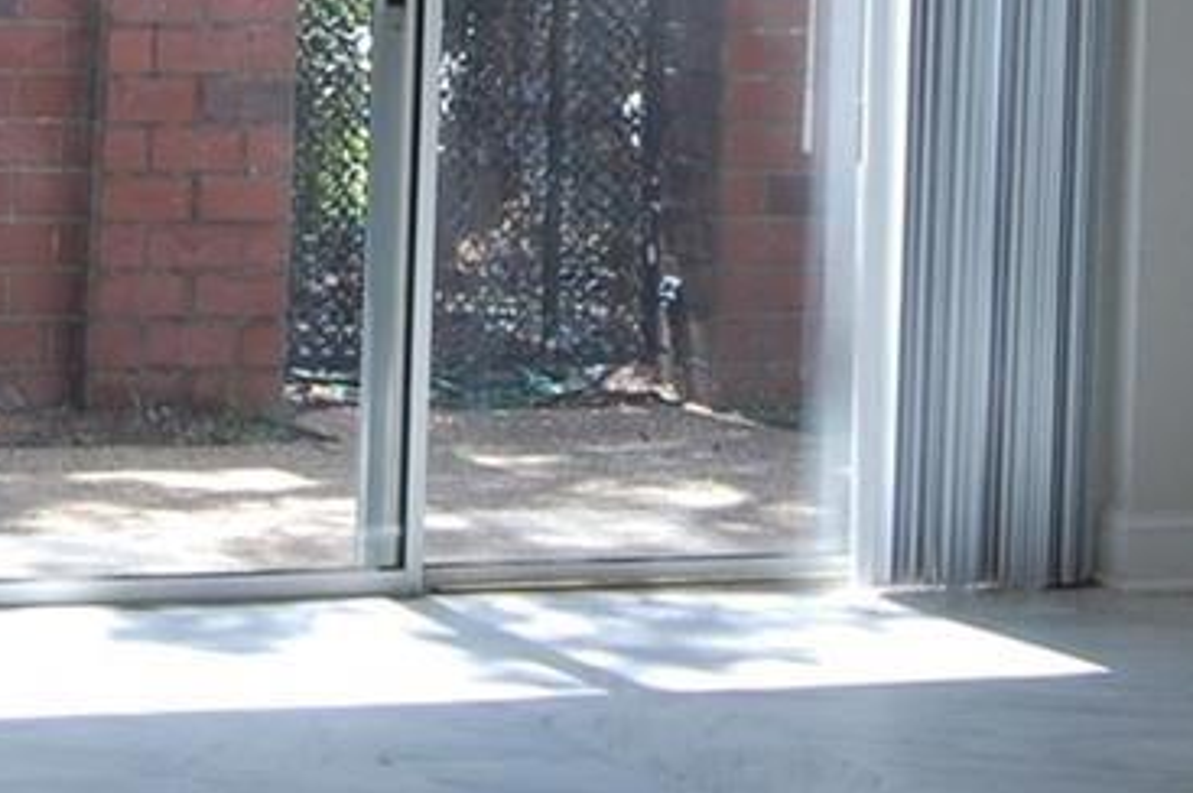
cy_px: -440
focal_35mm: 170
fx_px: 5628
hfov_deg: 12.1
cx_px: 452
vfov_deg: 7.9
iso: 400
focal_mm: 26
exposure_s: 1/125
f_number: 5.6
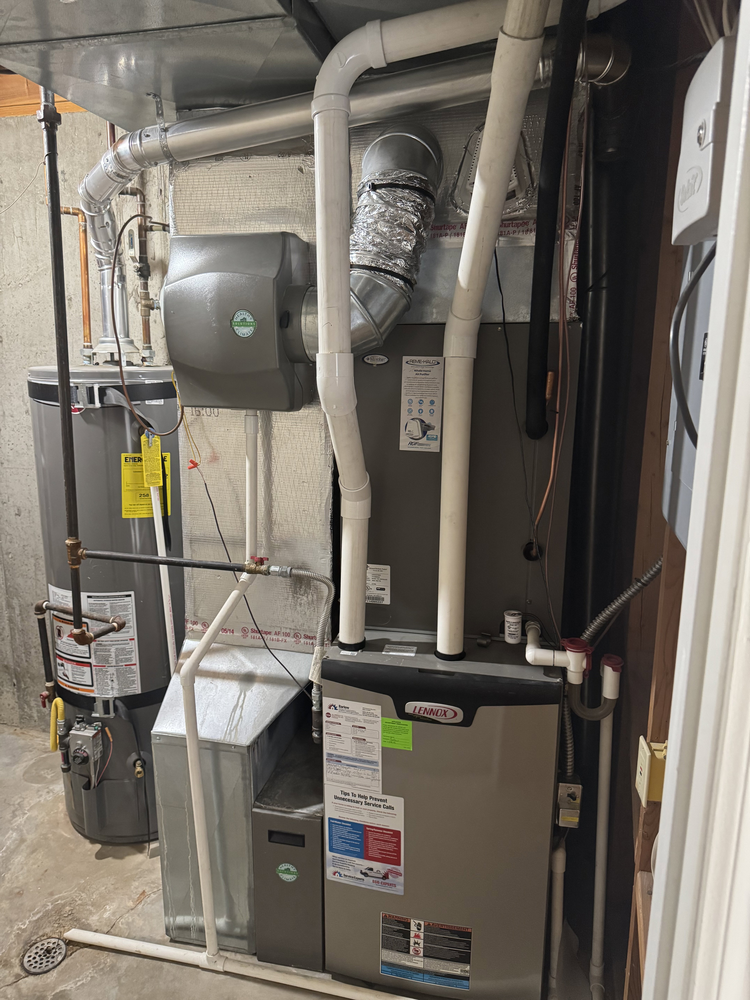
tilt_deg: -12.3
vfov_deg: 71.6
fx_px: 693
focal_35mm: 24
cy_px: 500
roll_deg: -0.3
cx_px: 375
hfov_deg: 56.8
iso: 640
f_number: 1.78
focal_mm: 6.76
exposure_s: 1/60
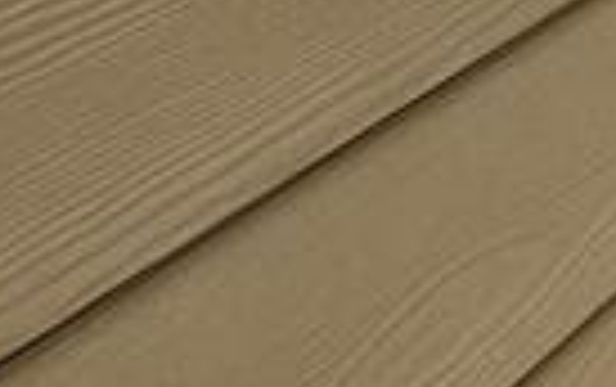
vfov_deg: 10.3
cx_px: 2239
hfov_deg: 9.1
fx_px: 1731
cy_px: -648
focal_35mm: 103
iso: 50
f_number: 2.2
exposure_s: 1/986
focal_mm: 2.2
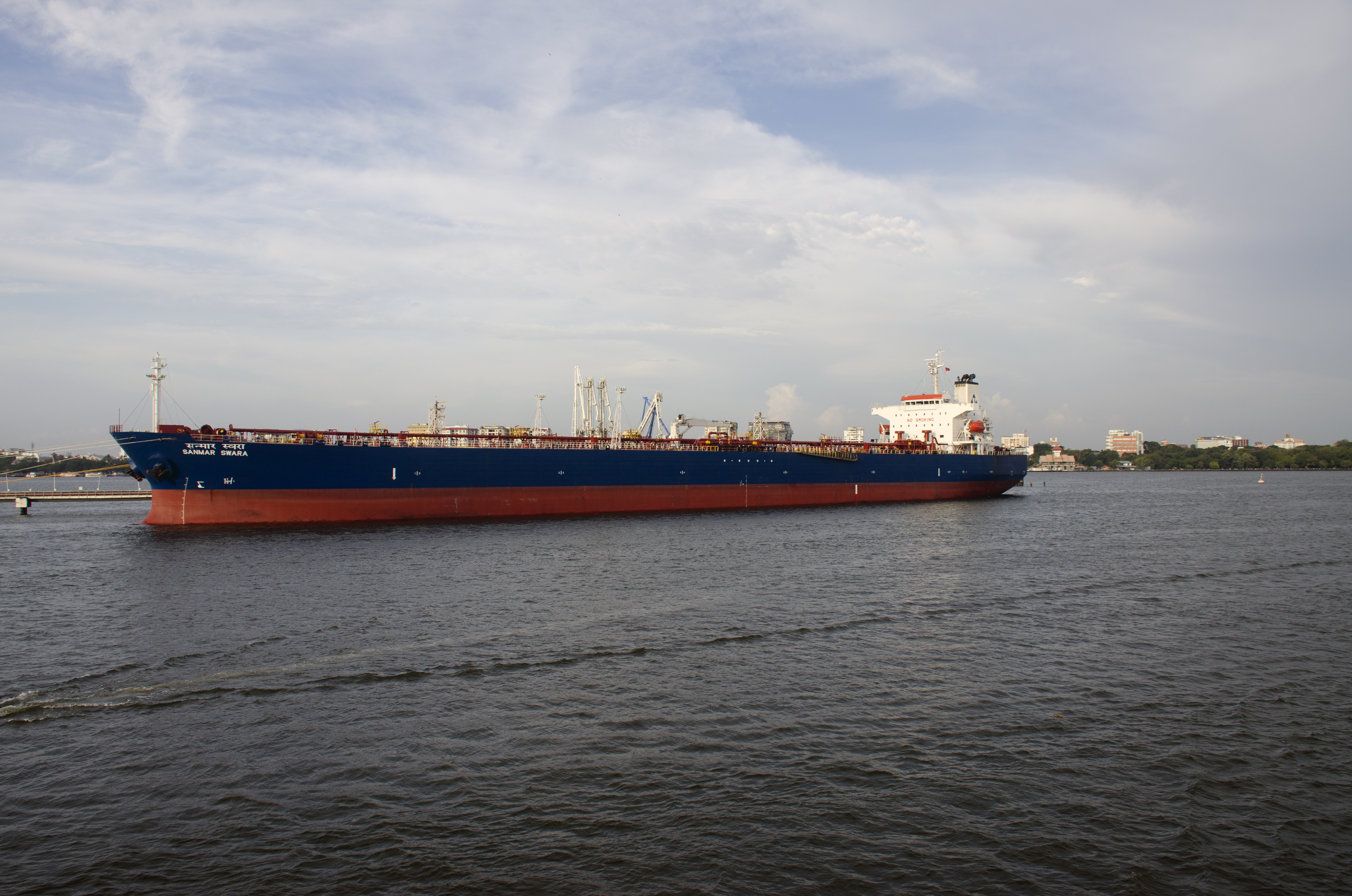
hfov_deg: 62.0
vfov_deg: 43.4
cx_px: 676
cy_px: 448
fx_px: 1124
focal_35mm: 30
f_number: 7.1
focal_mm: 20
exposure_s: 1/320
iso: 160
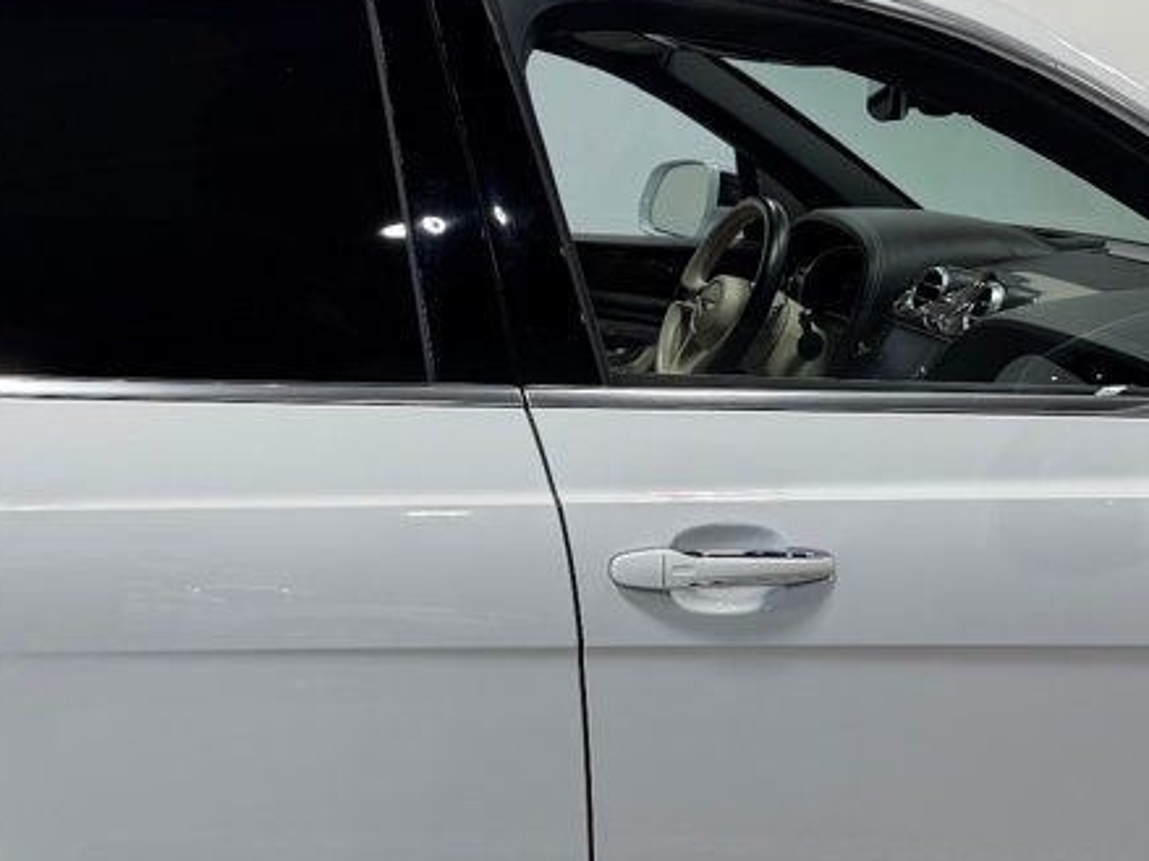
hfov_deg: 34.1
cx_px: 400
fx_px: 1858
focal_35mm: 56
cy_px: 591
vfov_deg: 25.9
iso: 64
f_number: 1.78
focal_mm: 6.76
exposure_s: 1/210
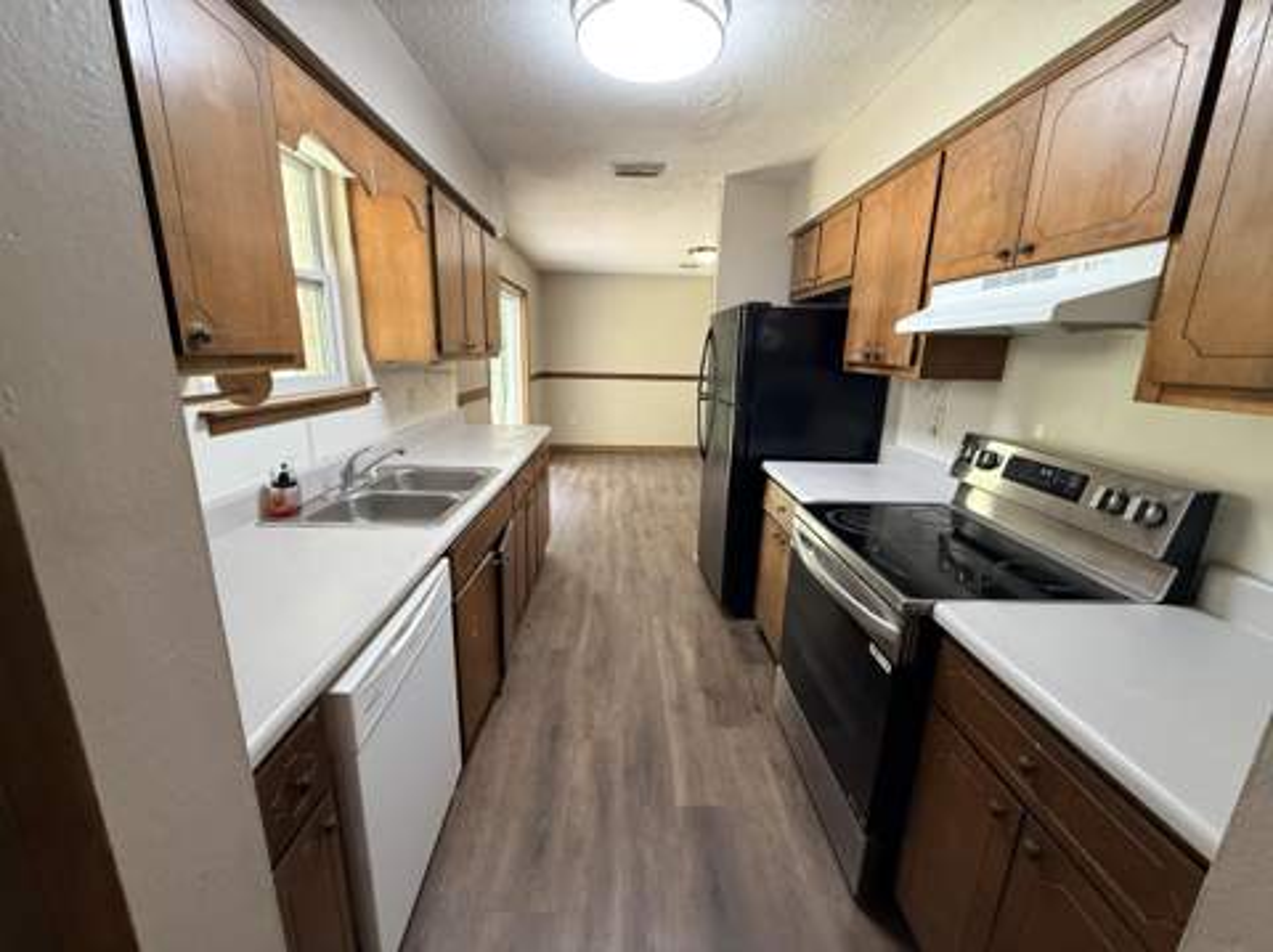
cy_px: 476
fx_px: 514
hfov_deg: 102.1
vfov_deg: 85.6
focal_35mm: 14
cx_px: 636
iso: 250
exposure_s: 1/60
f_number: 2.2
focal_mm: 2.22
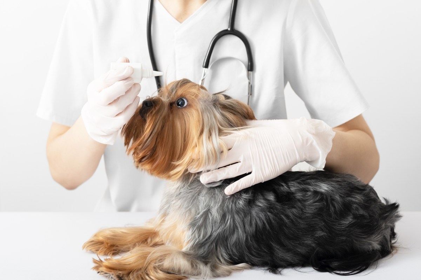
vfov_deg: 16.3
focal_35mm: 84
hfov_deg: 24.2
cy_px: 140
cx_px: 210
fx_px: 982
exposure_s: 1/125
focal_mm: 56
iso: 500
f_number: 3.2
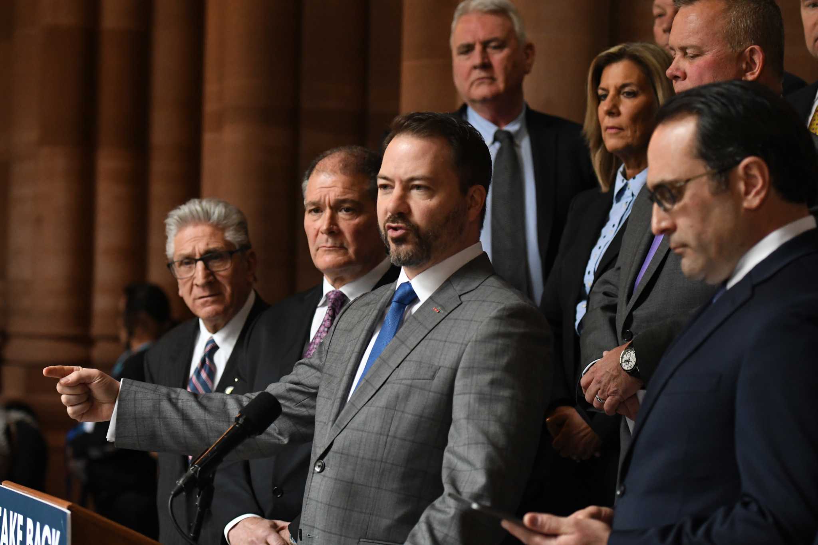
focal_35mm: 105
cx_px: 409
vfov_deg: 13.0
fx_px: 2385
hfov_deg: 19.5
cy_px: 272
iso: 3200
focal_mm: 70
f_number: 2.8
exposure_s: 1/800
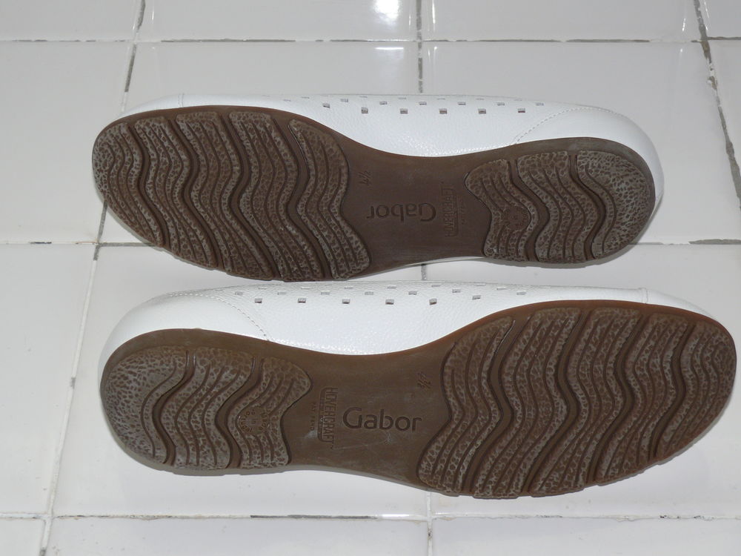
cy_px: 278
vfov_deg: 19.9
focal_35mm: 74
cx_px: 370
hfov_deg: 26.3
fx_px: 1584
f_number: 3.2
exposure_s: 1/30
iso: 100
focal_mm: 12.3
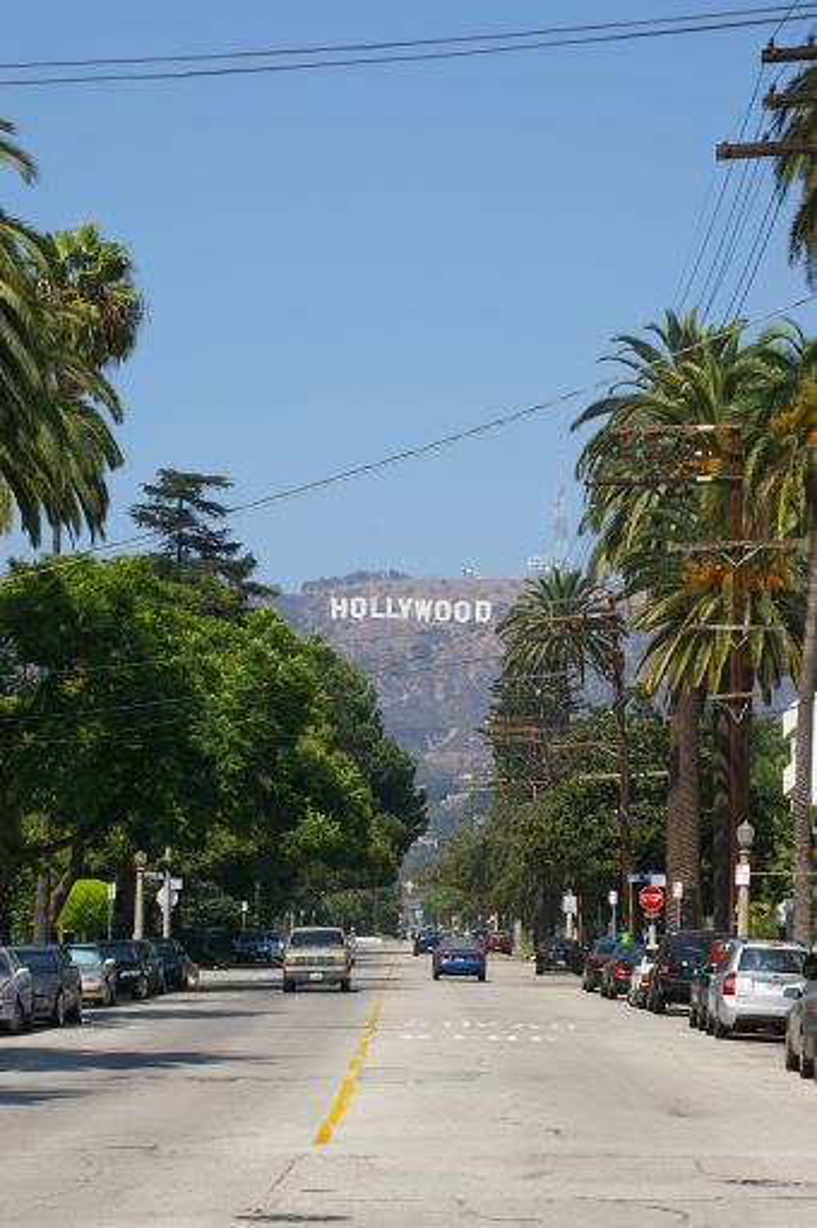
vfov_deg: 17.5
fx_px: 3988
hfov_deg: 11.7
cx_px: 408
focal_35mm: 117
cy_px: 614
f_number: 9.5
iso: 200
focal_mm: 78
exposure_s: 1/350
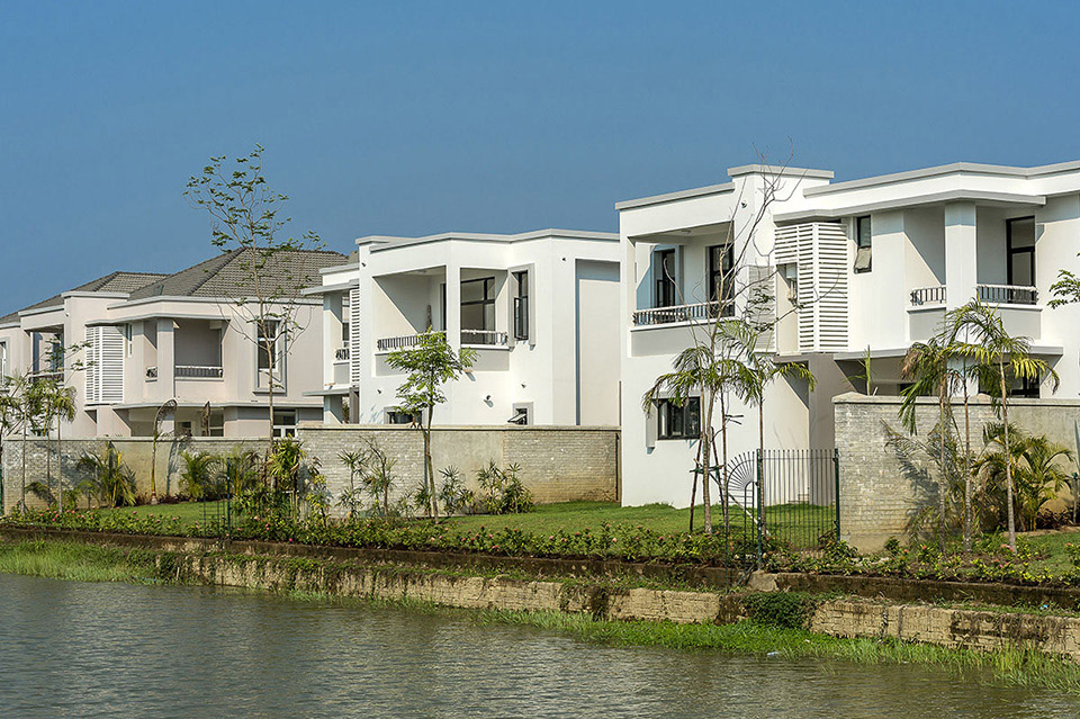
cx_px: 540
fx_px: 2099
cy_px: 360
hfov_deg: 28.9
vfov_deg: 19.4
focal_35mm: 70
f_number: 18
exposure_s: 1/200
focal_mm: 70
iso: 100
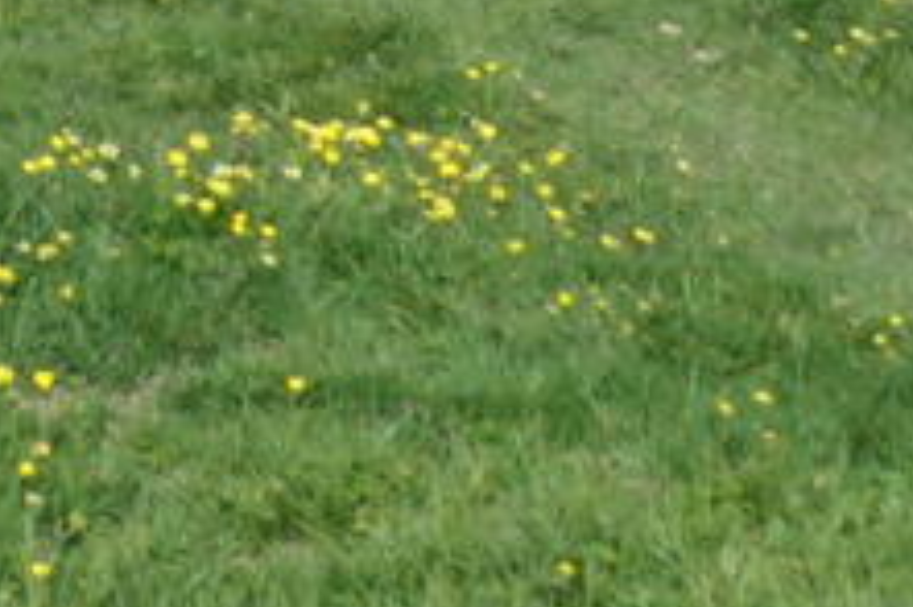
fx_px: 6538
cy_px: -1425
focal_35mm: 258
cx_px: -1508
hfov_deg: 7.3
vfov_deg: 5.0
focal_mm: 14
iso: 200
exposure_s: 1/800
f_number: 5.6
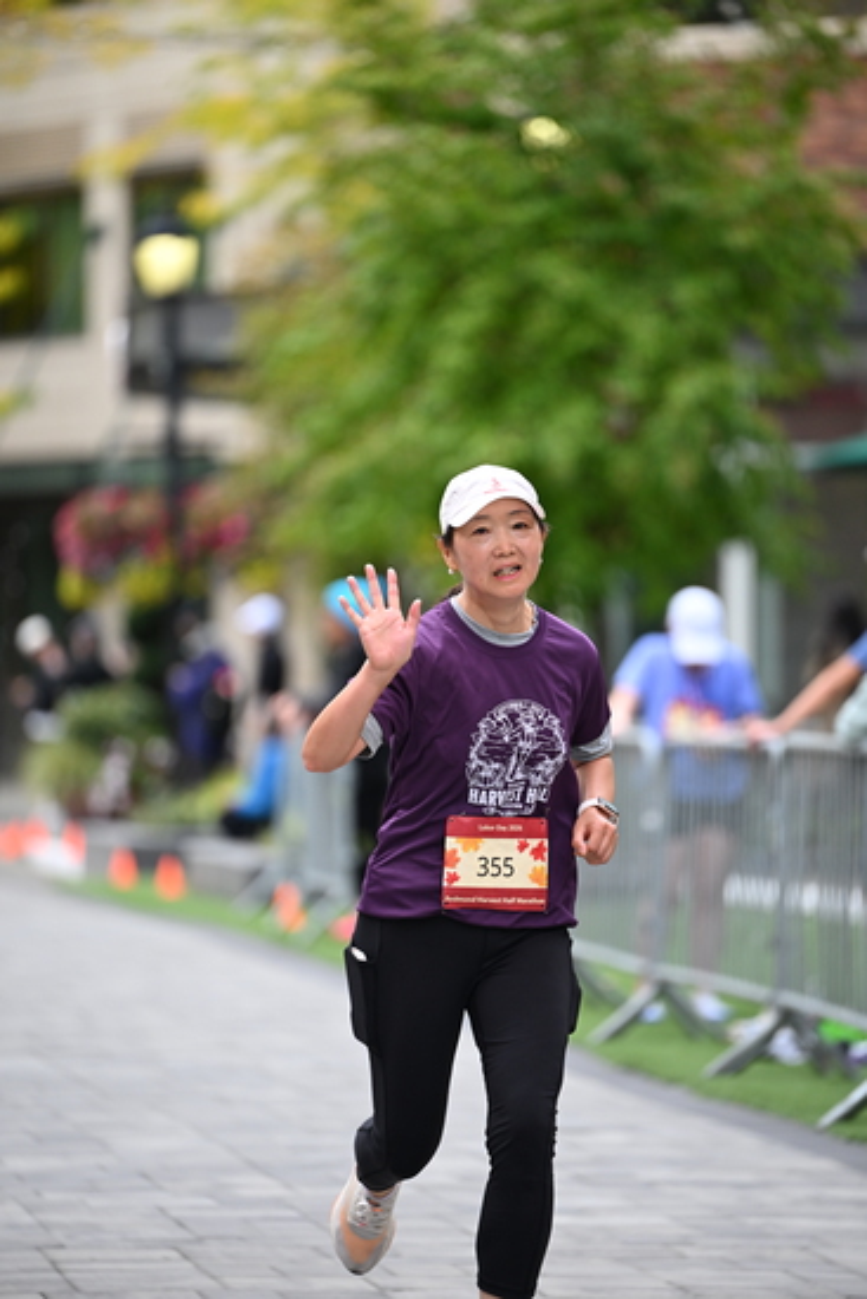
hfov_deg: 6.9
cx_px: 434
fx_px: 7220
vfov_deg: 10.3
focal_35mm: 200
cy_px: 650
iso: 640
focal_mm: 200
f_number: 2.8
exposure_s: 1/2000
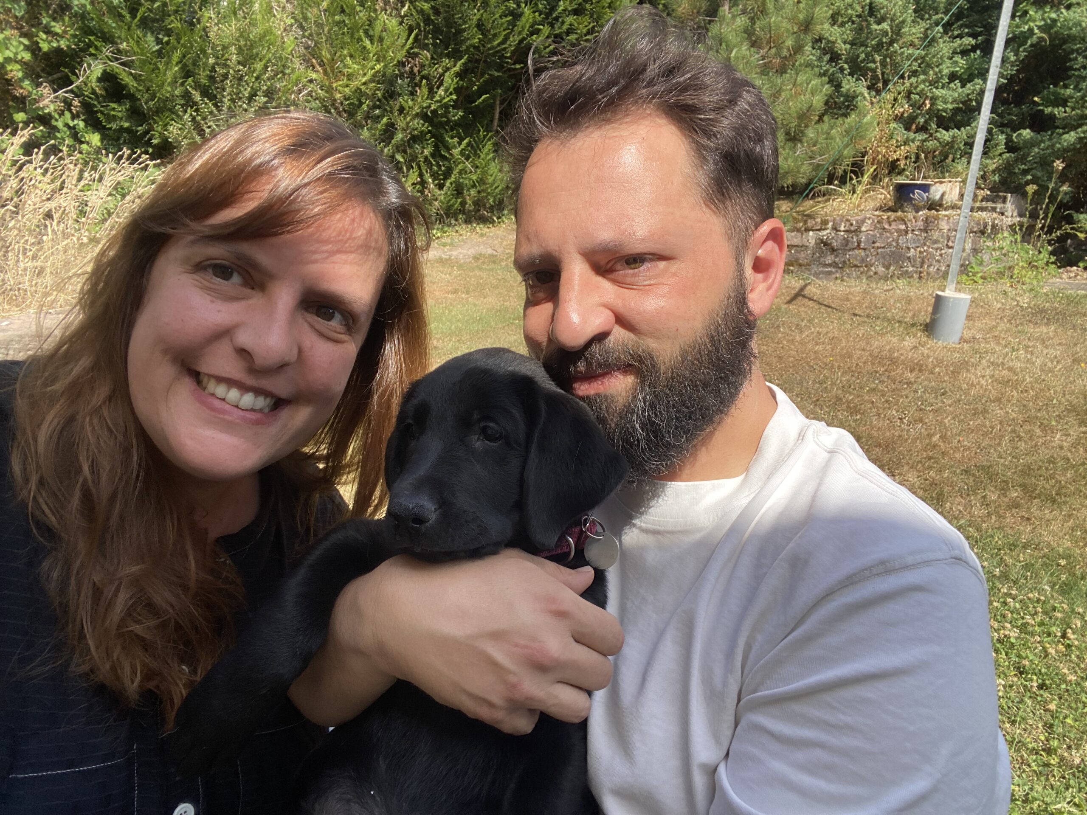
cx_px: 544
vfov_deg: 58.9
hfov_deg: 73.9
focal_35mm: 23
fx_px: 722
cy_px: 408
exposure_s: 1/433
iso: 25
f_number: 2.2
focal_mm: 2.71
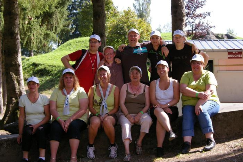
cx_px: 122
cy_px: 81
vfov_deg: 18.2
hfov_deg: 27.0
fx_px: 506
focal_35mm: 75
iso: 800
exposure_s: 1/350
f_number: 8
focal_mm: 50
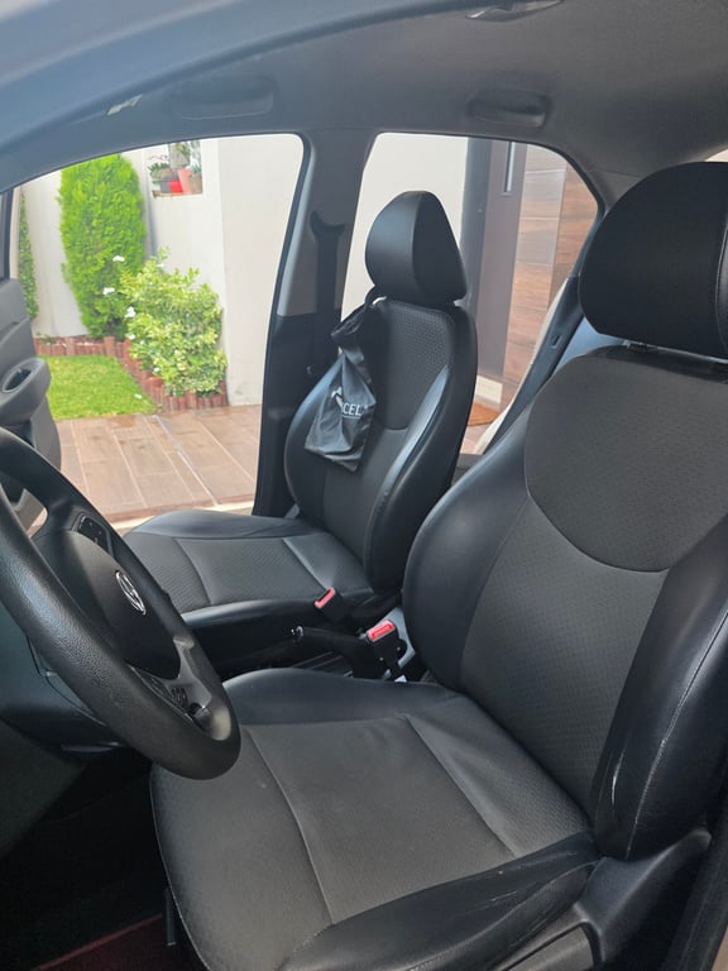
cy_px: 486
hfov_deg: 58.9
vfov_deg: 73.9
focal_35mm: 23
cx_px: 364
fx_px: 645
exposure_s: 1/120
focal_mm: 6.3
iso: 320
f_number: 1.7
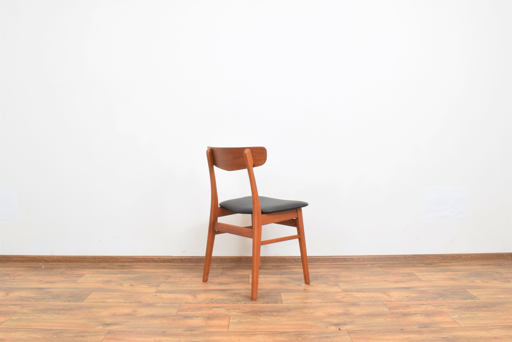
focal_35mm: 30
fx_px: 427
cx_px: 256
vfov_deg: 43.6
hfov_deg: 61.9
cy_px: 171
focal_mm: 20
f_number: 25
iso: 100
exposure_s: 4
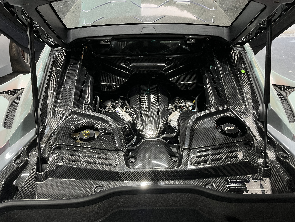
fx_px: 222
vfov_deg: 53.1
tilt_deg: -36.8
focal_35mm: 26
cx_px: 148
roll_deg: +0.0
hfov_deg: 67.3
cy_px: 111
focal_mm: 5.1
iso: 200
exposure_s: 1/50
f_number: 1.6
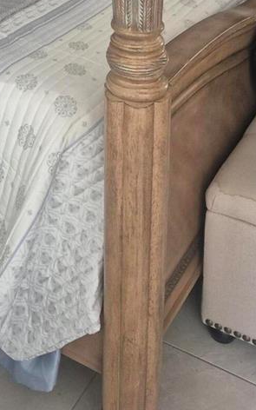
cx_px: 2
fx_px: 692
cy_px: -56
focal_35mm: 62
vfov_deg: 29.3
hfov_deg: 20.3
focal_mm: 5.4
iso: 800
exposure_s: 1/60
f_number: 1.8
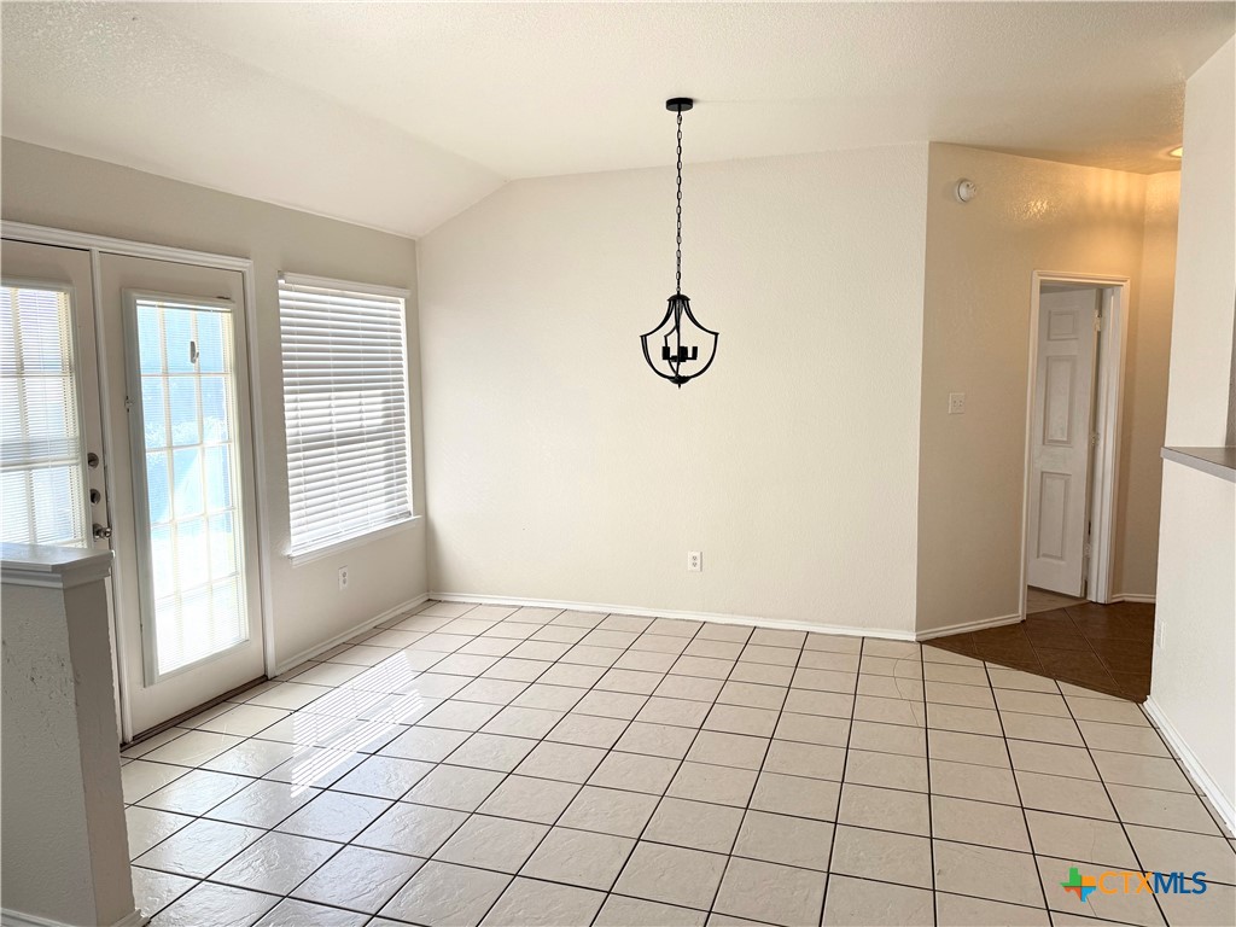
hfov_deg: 71.6
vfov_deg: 56.8
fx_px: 857
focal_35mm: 24
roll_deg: +0.4
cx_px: 618
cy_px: 464
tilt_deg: -6.0
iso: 100
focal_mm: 6.76
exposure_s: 1/284
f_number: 1.78
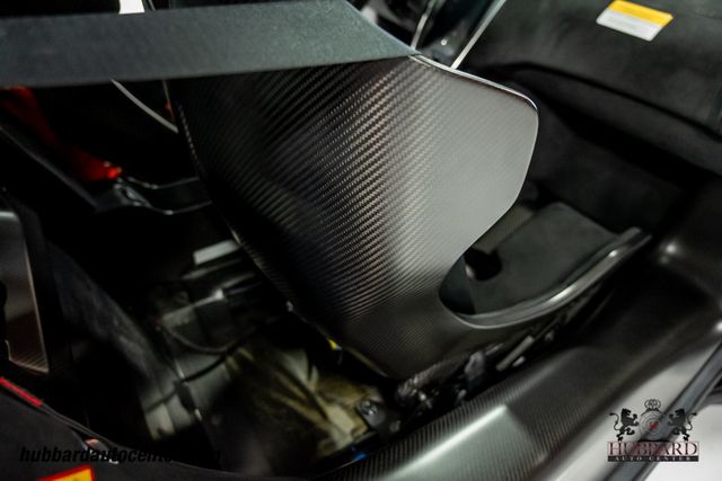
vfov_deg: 53.2
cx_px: 361
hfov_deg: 73.7
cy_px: 240
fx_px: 481
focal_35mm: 24
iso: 10000
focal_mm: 24
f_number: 4
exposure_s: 1/60
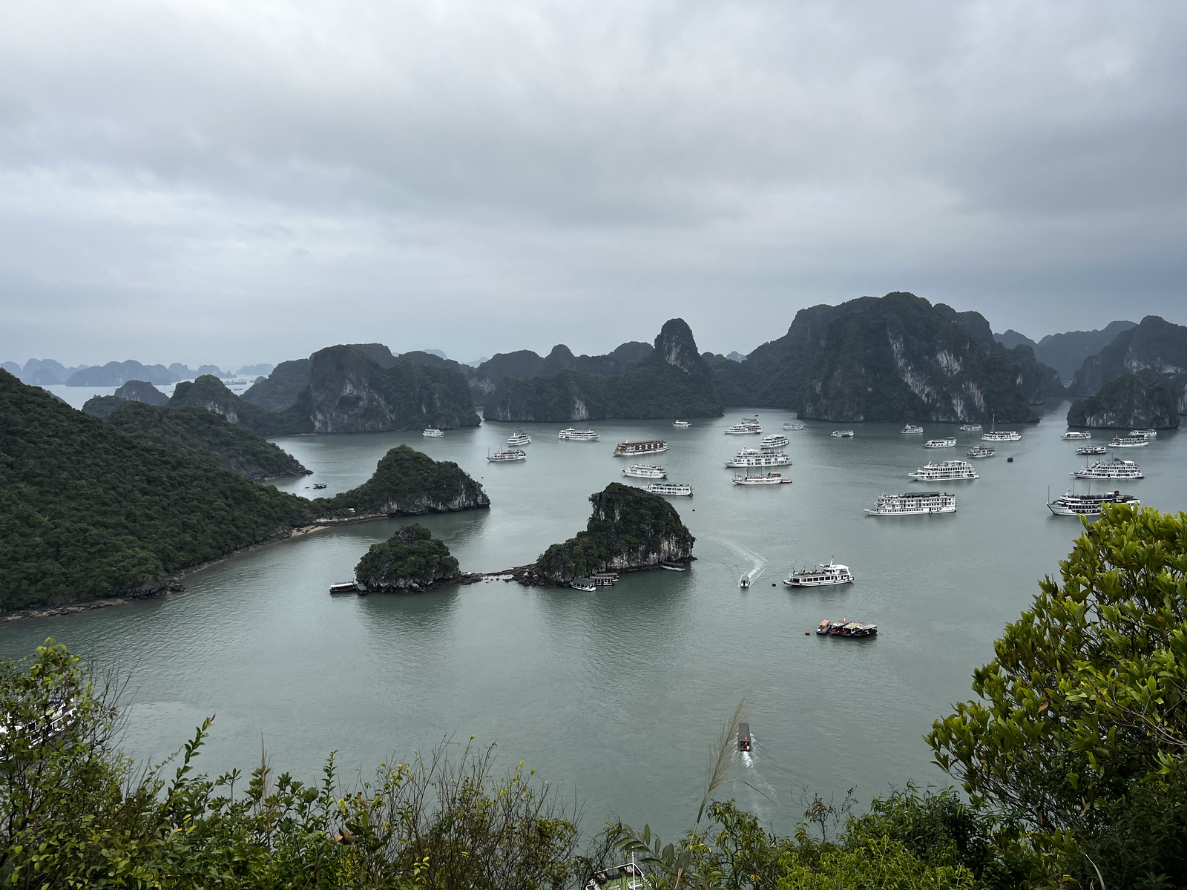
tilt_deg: -5.5
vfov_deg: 53.1
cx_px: 594
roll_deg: +1.1
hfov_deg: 67.3
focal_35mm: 26
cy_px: 445
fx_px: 892
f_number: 1.5
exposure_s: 1/1488
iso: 50
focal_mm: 5.7
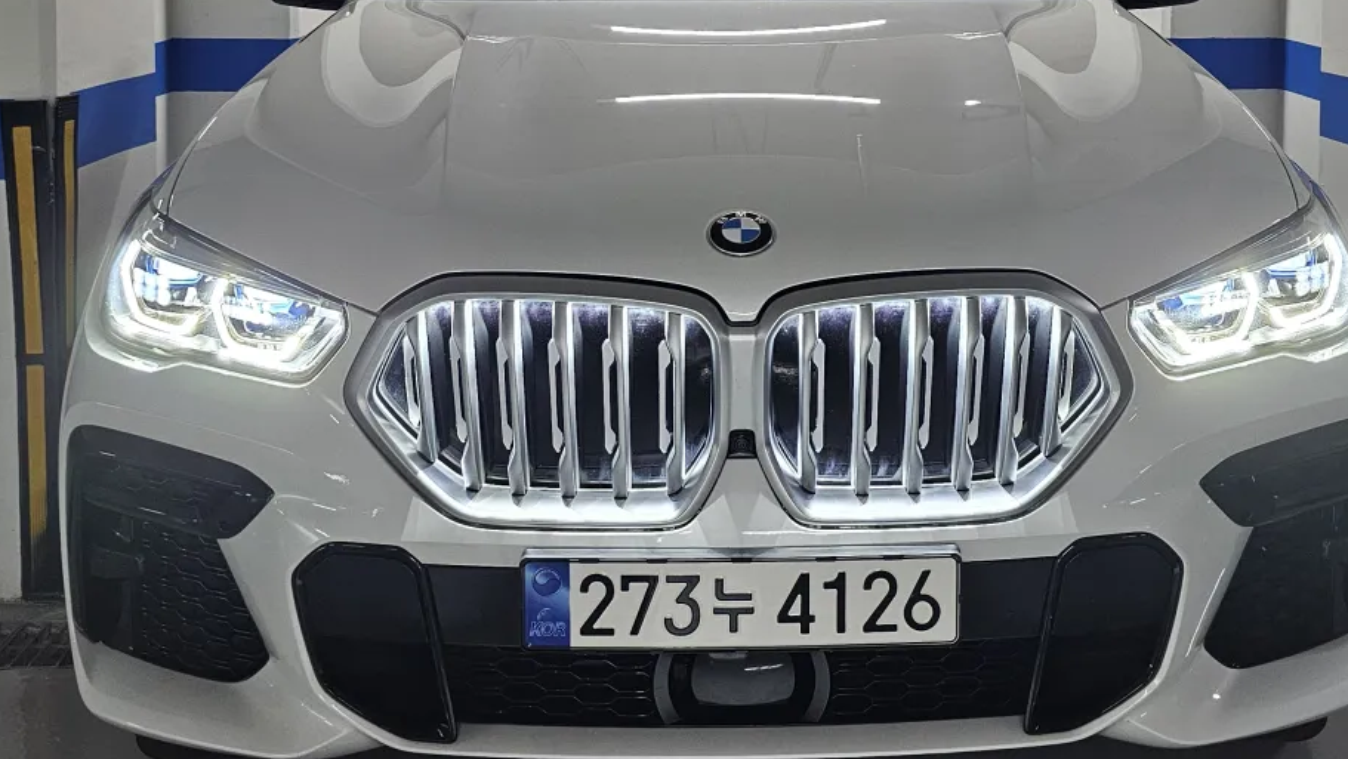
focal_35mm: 44
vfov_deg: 25.8
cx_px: 774
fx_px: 1573
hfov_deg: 46.2
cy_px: 6
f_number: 1.7
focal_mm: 6.3
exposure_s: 1/27.1
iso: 640
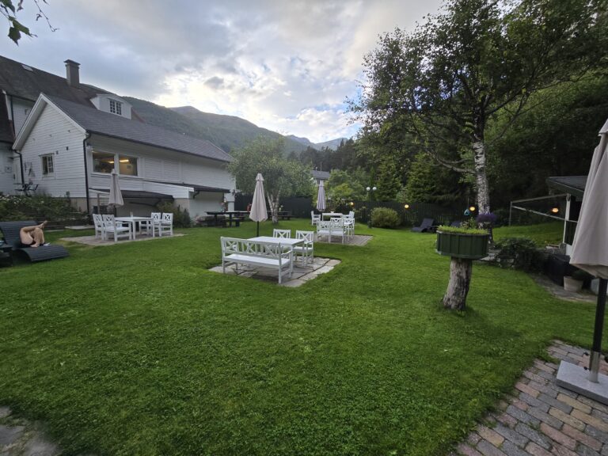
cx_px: 304
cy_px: 228
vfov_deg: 89.9
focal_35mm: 13
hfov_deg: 106.2
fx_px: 228
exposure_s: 1/344
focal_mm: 2.2
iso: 50
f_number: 2.2
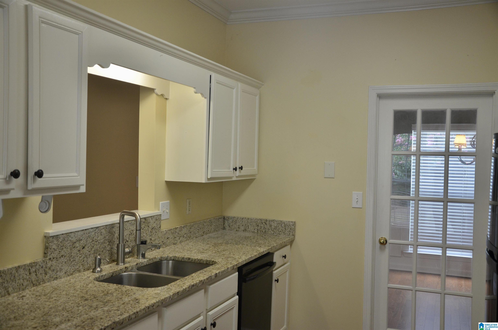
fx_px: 518
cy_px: 165
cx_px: 249
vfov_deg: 35.3
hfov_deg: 51.4
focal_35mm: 38
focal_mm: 25
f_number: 4.5
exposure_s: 1/80
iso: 400
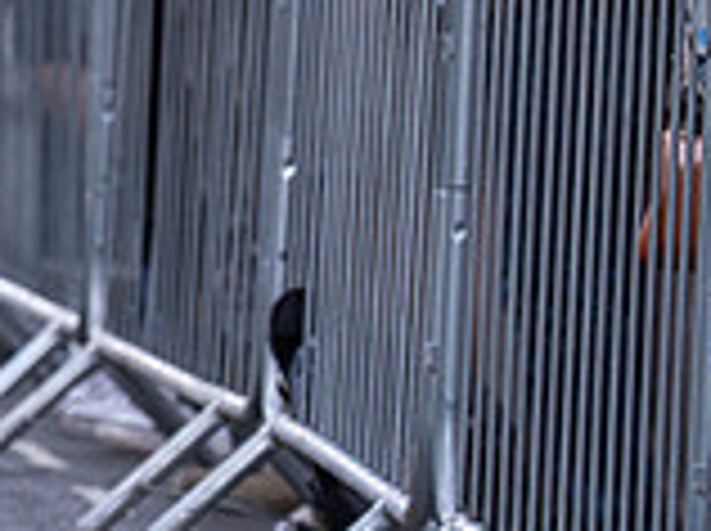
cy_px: -156
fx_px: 11874
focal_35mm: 579
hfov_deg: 3.4
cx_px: -536
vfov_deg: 2.6
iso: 2000
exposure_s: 1/800
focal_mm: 159
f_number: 3.5
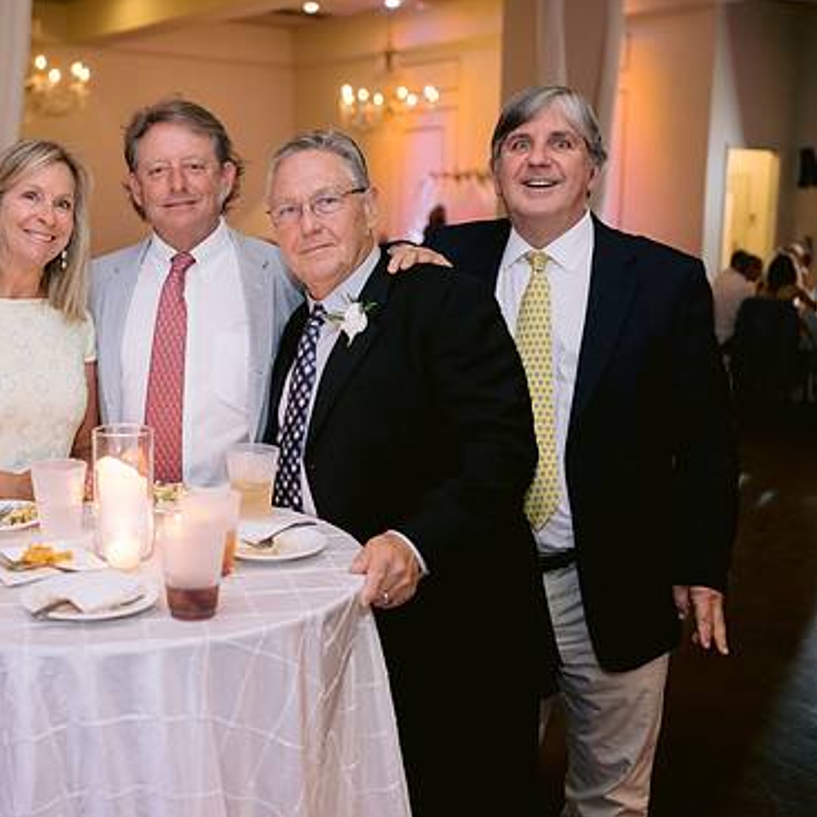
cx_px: 214
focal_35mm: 47
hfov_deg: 35.3
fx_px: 1255
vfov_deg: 36.1
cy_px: 411
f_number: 2.2
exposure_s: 1/125
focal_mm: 35
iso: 1250
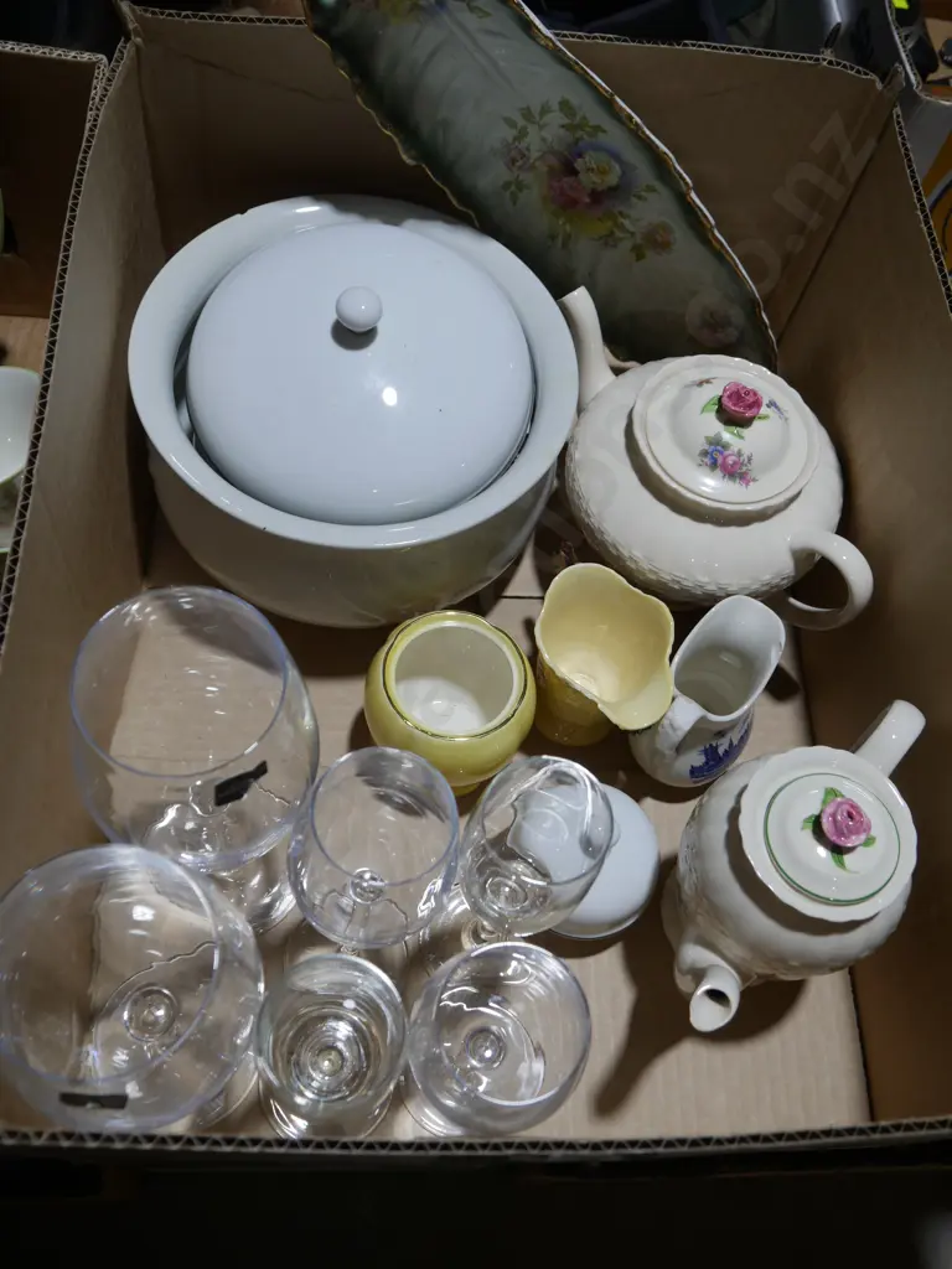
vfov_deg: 60.0
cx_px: 476
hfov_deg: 46.8
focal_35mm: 30
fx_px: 1100
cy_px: 634
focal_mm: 15
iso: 200
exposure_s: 1/125
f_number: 4.5
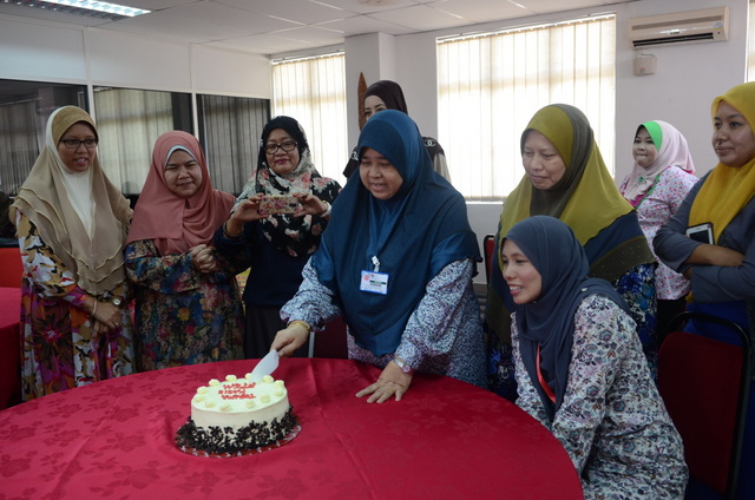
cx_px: 378
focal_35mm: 30
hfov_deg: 62.0
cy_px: 250
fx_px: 628
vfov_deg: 43.4
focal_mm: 20
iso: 800
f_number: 4
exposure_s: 1/80
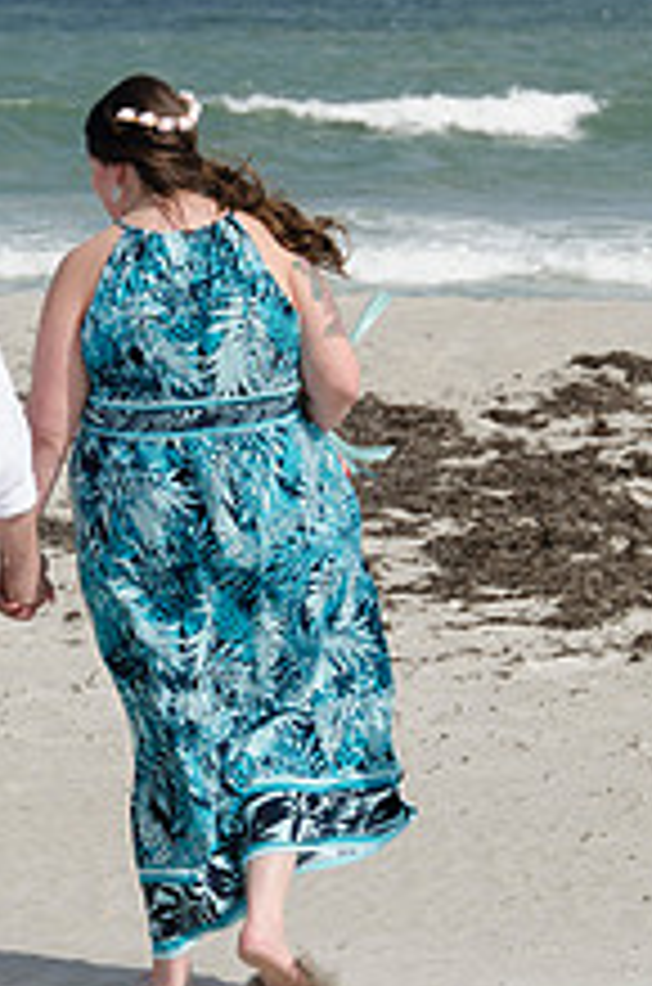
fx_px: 6305
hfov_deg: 5.9
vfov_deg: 8.9
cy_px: 446
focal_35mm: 231
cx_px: 54
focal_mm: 75
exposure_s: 1/250
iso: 100
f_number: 11
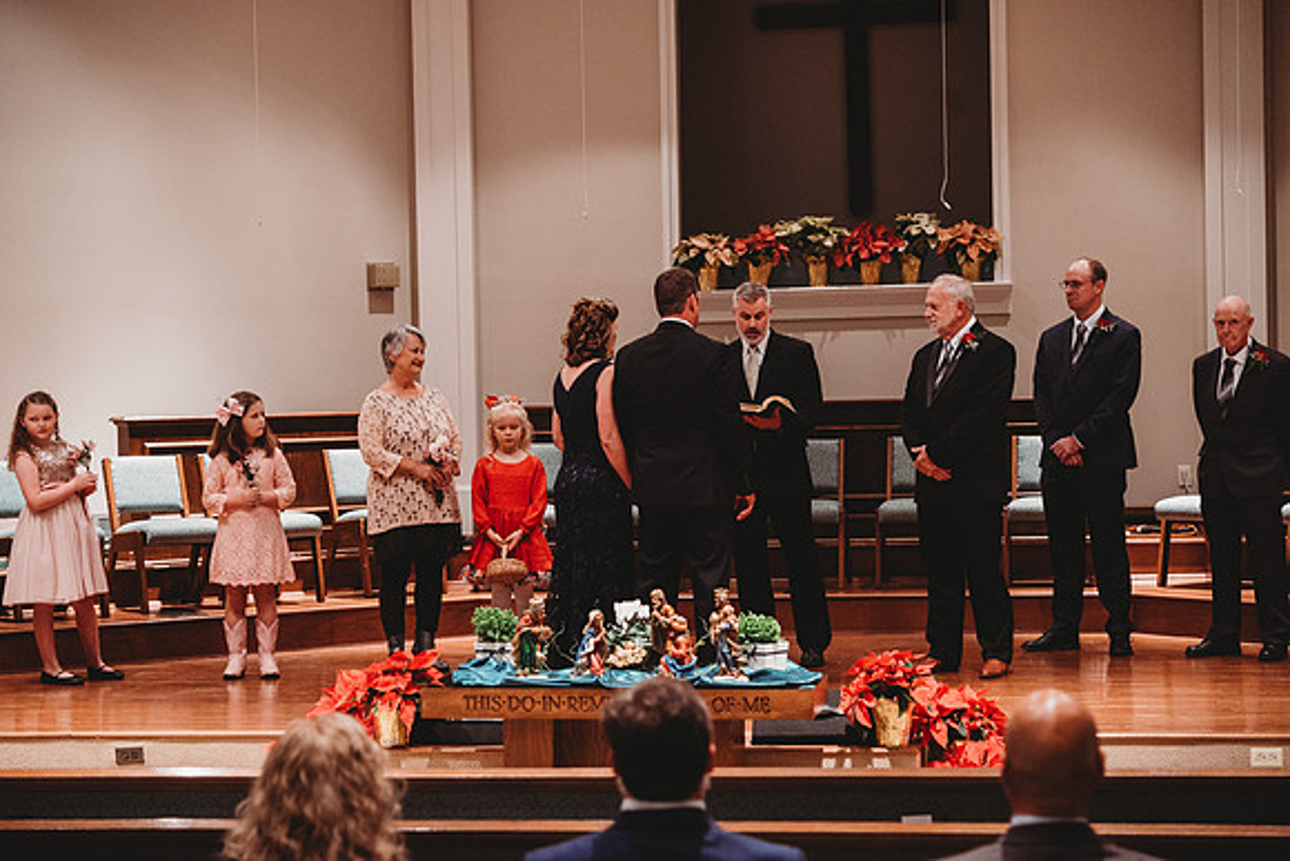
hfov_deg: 24.8
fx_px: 2939
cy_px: 430
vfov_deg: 16.7
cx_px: 645
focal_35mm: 82
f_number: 4
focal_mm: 82
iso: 2000
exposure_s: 1/125
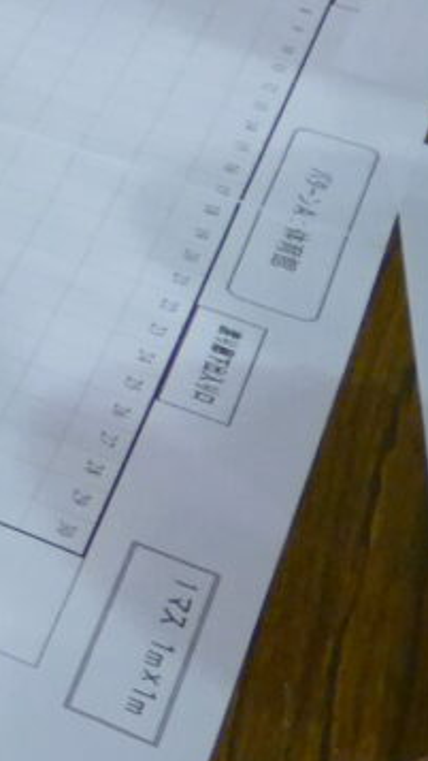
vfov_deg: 14.7
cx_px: -1339
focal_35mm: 132
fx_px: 2661
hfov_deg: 6.9
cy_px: -514
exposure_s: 1/60
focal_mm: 9.12
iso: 1000
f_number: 2.8
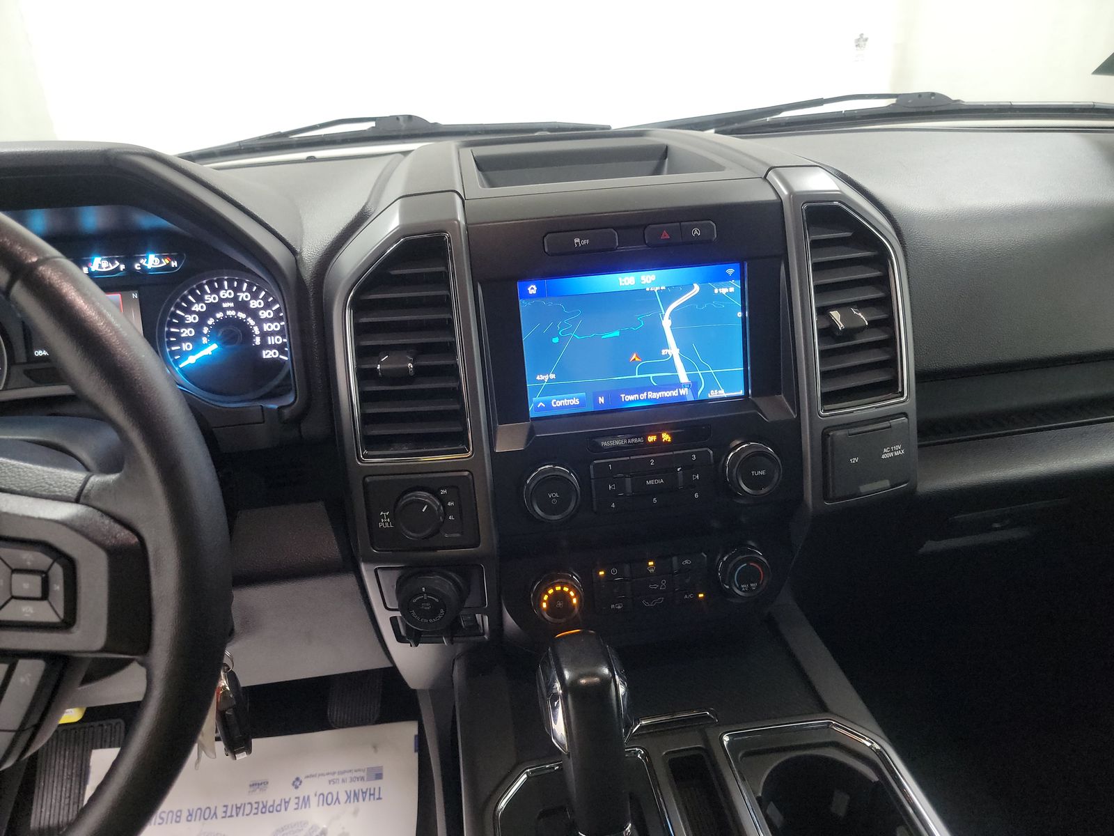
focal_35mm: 24
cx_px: 557
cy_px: 418
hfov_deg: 71.6
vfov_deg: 56.8
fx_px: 772
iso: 1096
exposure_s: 1/59
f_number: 1.8
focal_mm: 6.7
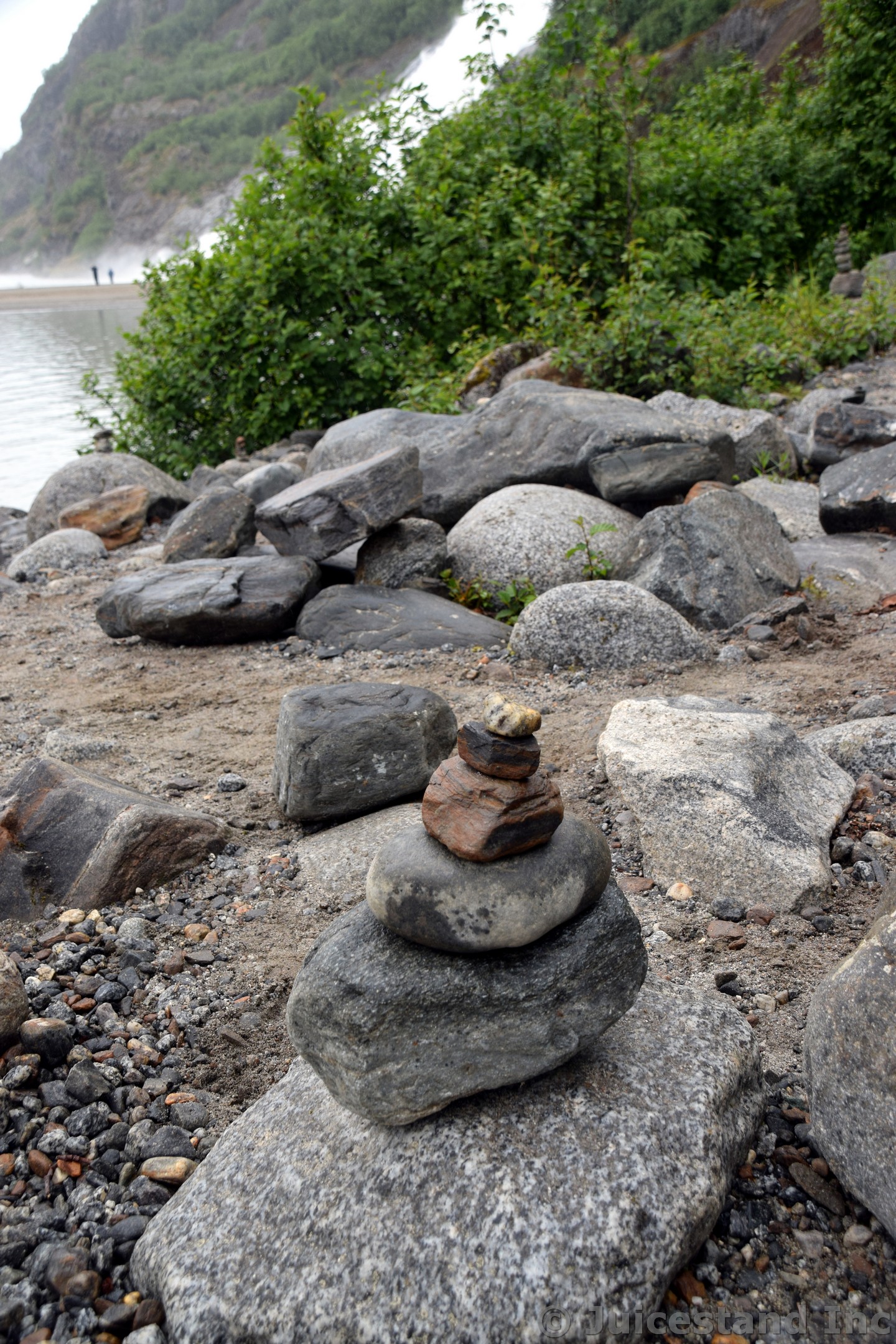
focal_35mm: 33
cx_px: 448
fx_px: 1232
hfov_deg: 40.0
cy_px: 672
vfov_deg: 57.2
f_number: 8
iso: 320
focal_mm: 22
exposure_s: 1/250
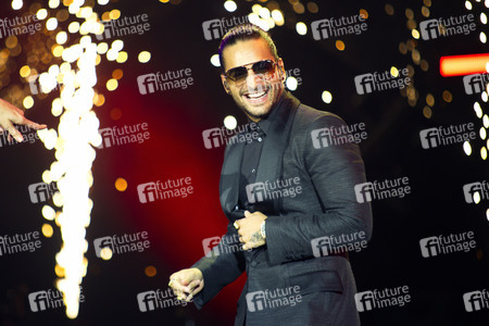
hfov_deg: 10.3
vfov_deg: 6.9
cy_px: 163
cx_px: 244
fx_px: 2716
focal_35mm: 200
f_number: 2.8
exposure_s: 1/500
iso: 1600
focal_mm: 200
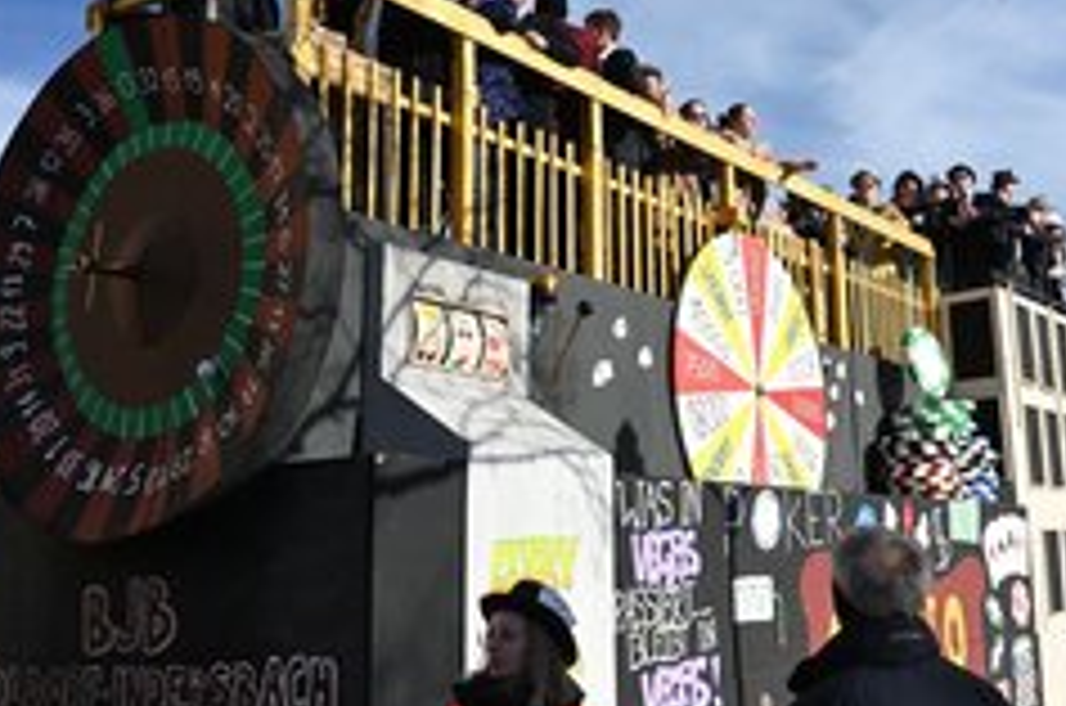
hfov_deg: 40.0
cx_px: 688
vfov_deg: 27.3
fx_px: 1448
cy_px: 270
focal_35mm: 49
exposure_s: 1/1000
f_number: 16
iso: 1000
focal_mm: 29
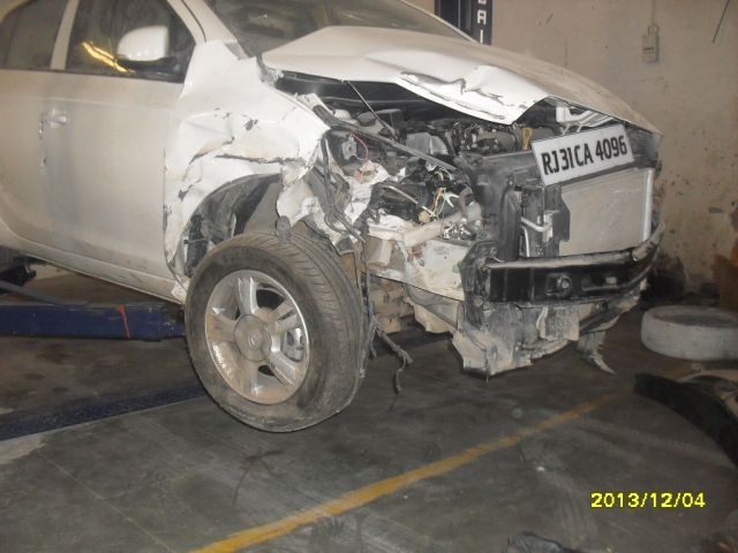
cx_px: 369
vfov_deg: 37.7
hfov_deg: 49.0
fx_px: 810
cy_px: 276
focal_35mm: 38
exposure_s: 1/45
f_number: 2.8
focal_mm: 6.3
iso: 200
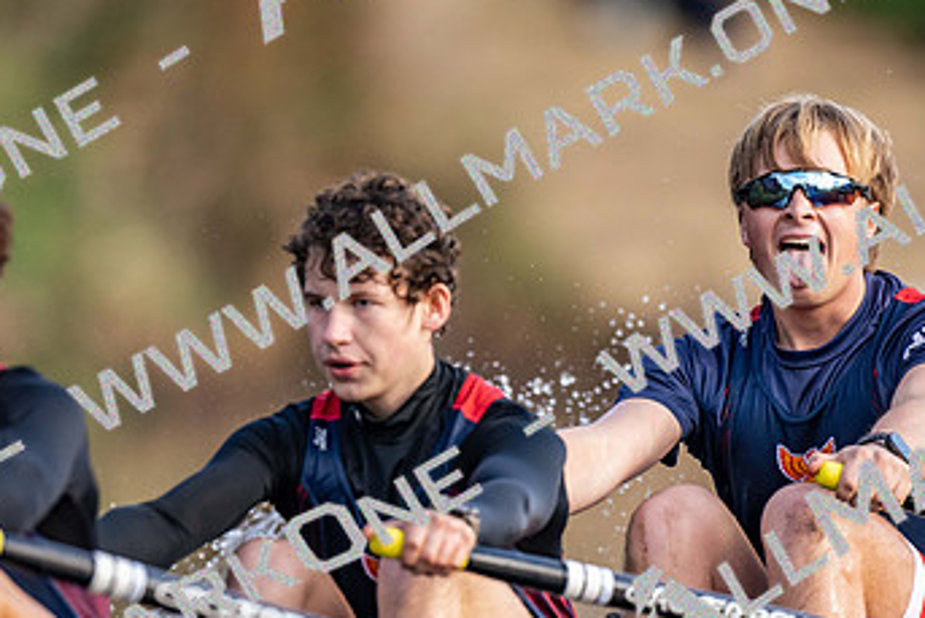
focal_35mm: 1016
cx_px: 402
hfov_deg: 2.0
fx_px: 26115
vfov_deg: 1.4
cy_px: 439
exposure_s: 1/2500
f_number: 4
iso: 1100
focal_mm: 600
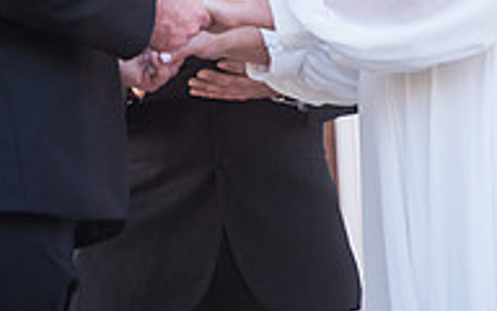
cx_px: 155
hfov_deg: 3.4
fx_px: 8344
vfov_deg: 2.1
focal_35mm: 616
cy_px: -82
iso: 100
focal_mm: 200
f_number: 3.5
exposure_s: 1/400
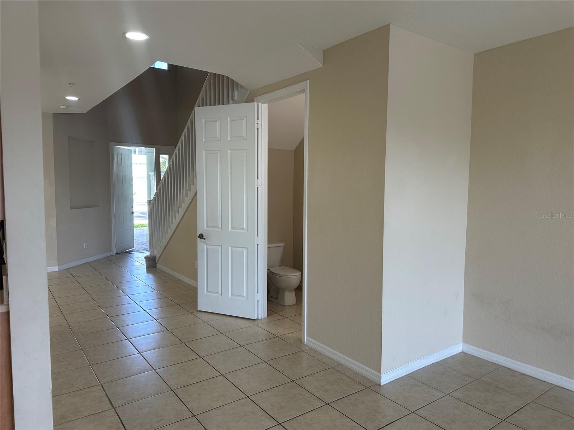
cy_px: 215
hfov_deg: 71.6
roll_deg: +0.1
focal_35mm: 24
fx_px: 398
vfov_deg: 56.8
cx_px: 287
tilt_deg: -2.6
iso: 125
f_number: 1.78
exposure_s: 1/120
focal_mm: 6.86
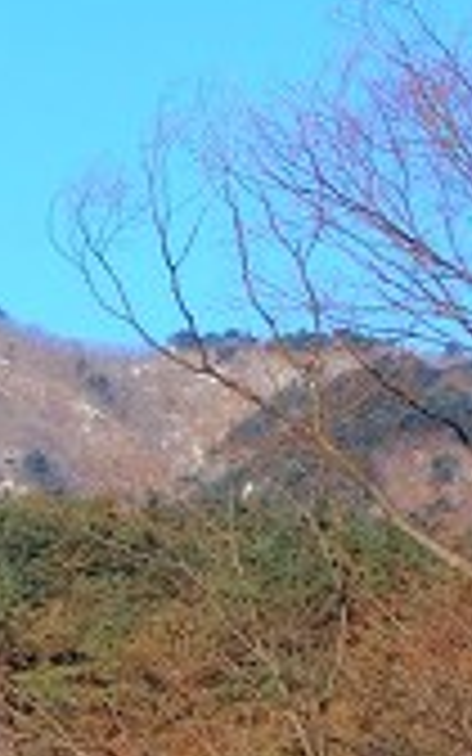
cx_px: -1499
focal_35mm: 316
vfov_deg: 6.5
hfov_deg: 3.9
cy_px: 1350
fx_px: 6504
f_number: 8
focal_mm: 20.41
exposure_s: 1/125
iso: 125
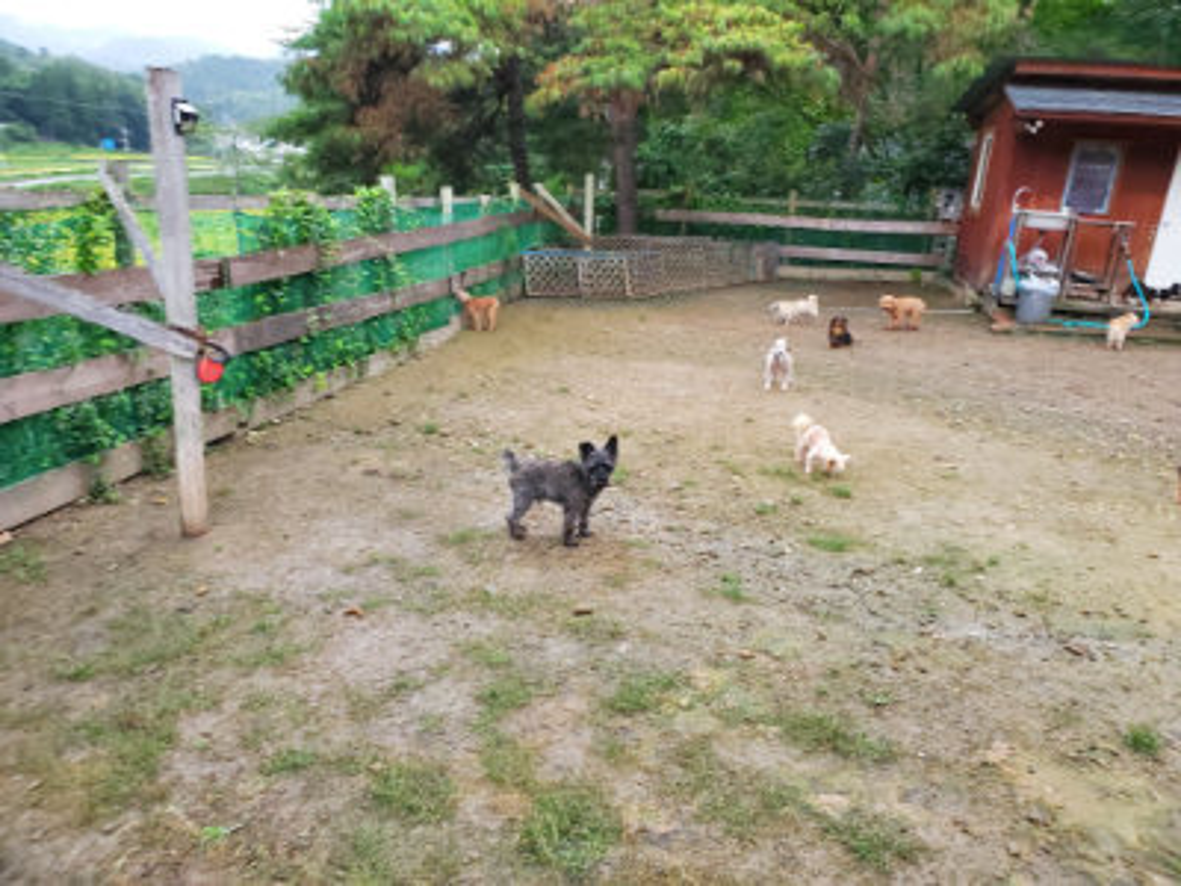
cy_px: 443
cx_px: 590
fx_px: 887
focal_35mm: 26
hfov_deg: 67.3
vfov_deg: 53.1
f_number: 2.4
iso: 200
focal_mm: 4.3
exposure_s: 1/120
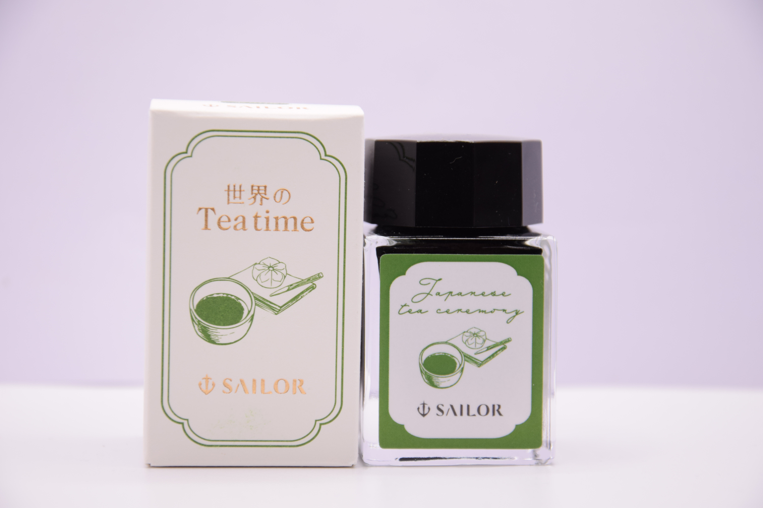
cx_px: 382
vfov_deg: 10.8
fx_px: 2702
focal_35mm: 128
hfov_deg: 16.1
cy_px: 254
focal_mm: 85
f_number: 6.3
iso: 400
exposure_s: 1/160
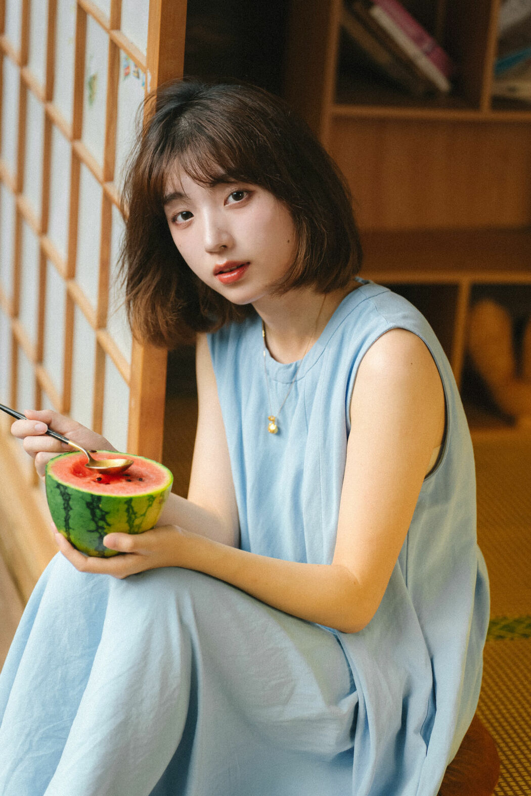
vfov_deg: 18.6
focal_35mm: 110
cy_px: 398
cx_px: 266
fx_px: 2434
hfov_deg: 12.5
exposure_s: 1/640
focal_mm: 110
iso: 400
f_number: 2.8
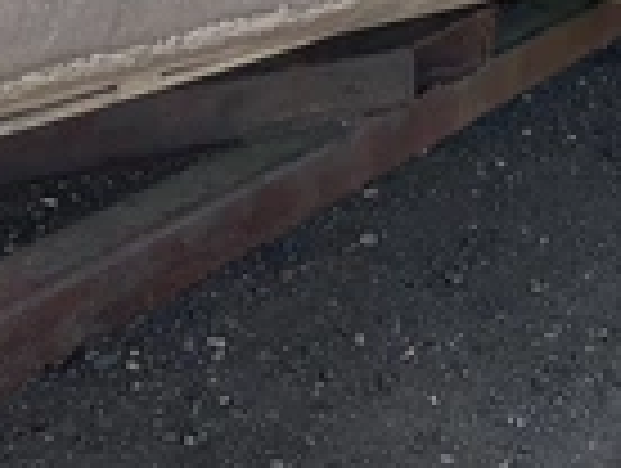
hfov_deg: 21.7
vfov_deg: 16.4
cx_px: 729
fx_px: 1510
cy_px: -180
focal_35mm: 84
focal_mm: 3
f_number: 1.8
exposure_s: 1/650
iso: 25
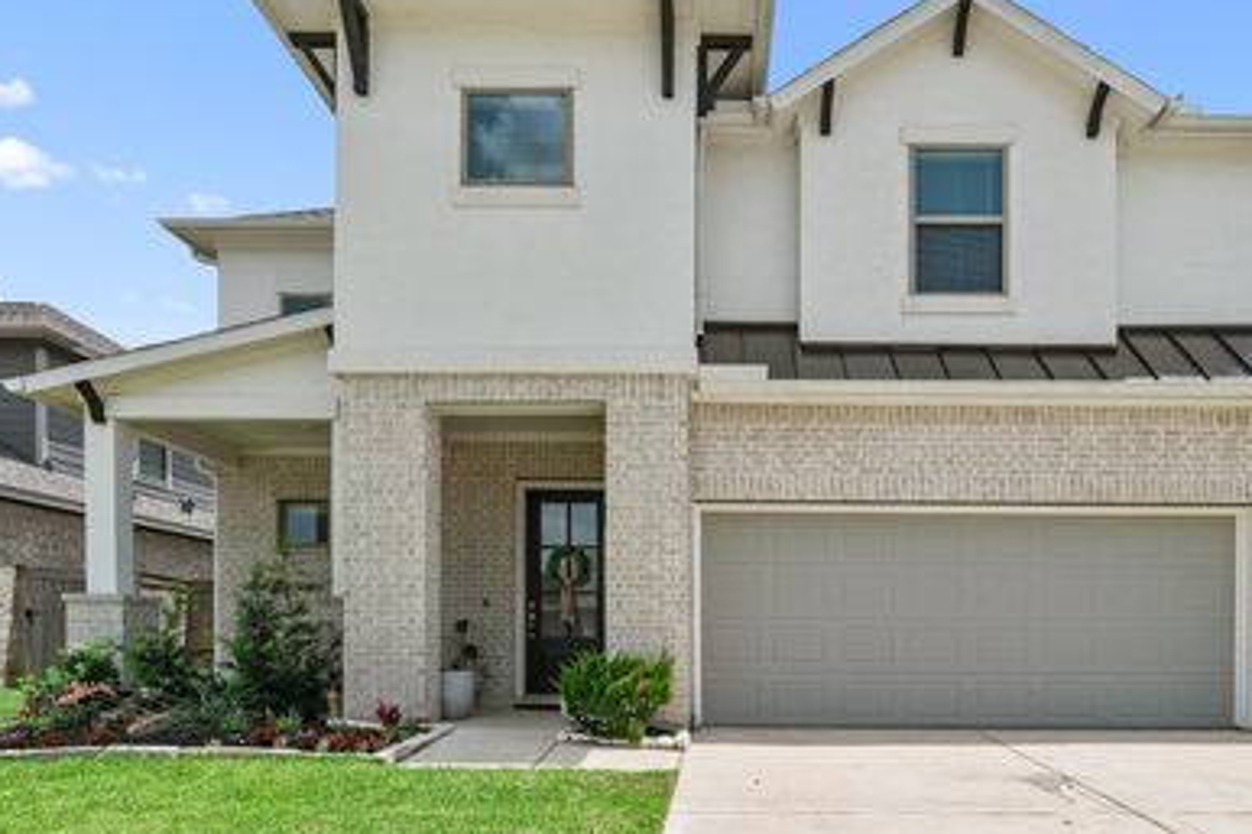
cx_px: 723
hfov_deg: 78.1
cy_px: 427
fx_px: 765
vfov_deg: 57.2
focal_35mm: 22
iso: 400
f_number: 8
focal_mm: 17
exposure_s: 1/1600
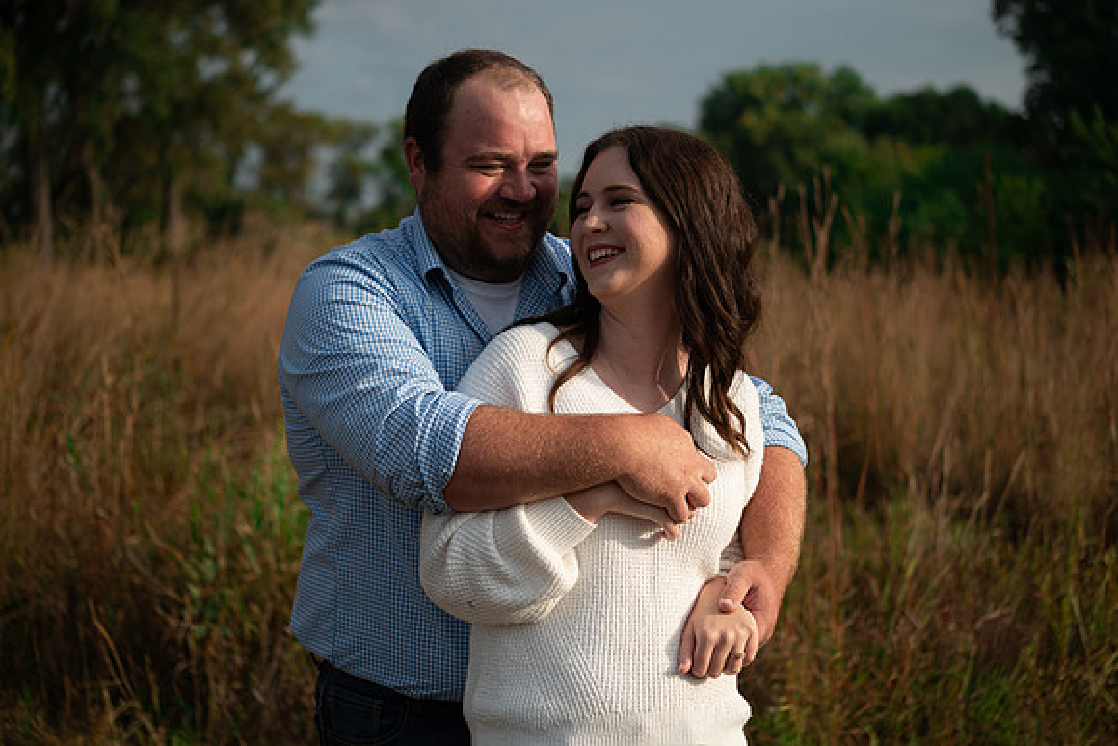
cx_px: 559
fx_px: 1864
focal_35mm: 60
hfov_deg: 33.4
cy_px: 373
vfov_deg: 22.6
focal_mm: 60
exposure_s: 1/1250
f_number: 3.5
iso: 100
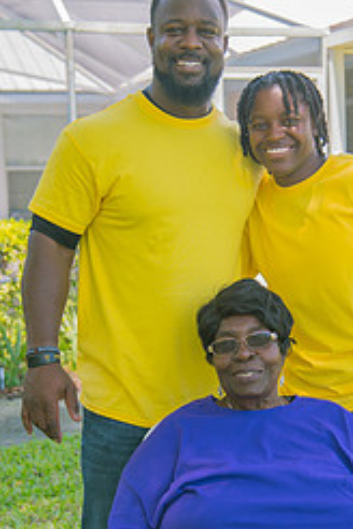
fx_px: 1235
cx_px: 236
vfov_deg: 24.1
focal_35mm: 84
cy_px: 346
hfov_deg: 16.2
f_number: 4
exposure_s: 1/320
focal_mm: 46
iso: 250
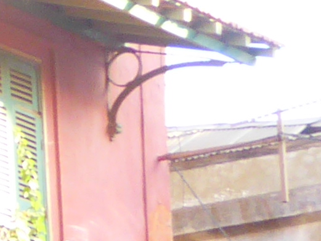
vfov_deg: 5.1
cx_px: -803
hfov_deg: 6.2
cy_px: 472
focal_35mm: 284
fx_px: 2634
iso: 100
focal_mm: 6.7
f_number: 3.7
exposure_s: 1/60
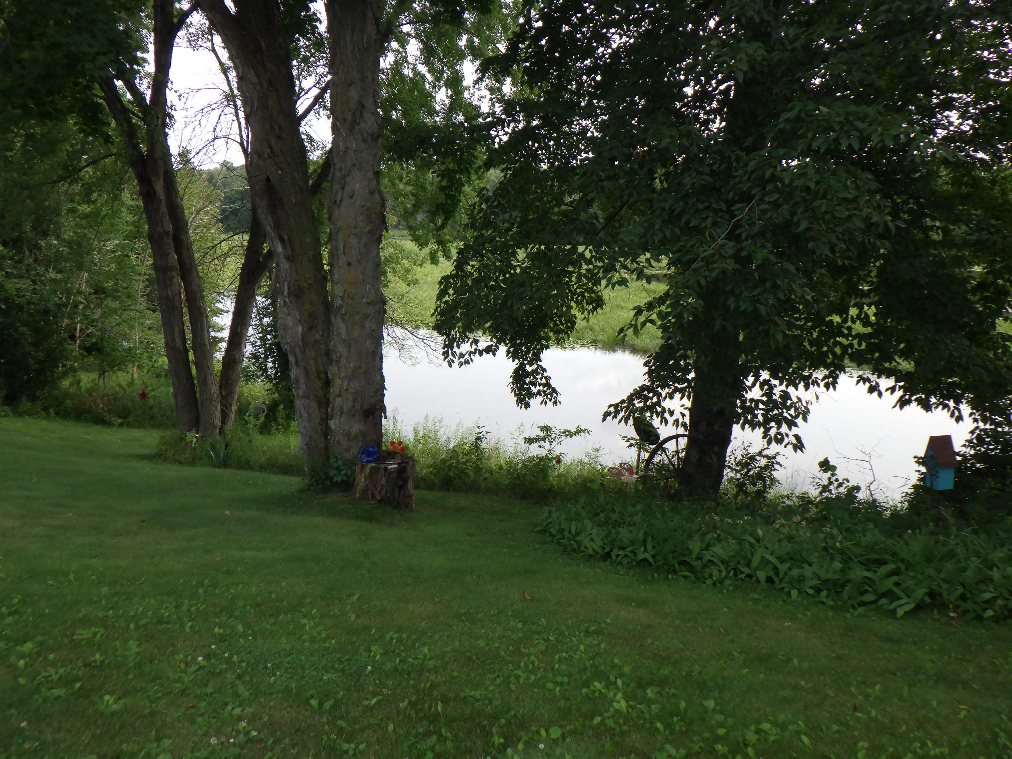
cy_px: 380
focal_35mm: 28
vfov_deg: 49.7
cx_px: 506
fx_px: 819
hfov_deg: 63.4
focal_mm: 5
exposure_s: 1/320
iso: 125
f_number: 4.2
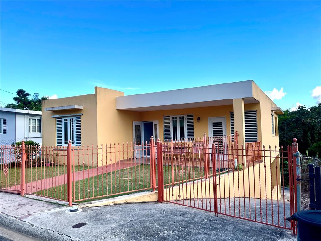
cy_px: 120
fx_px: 241
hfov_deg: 67.3
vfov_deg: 53.1
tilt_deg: -0.2
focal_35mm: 26
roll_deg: +1.8
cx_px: 160
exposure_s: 1/1114
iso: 32
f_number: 1.6
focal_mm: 4.2
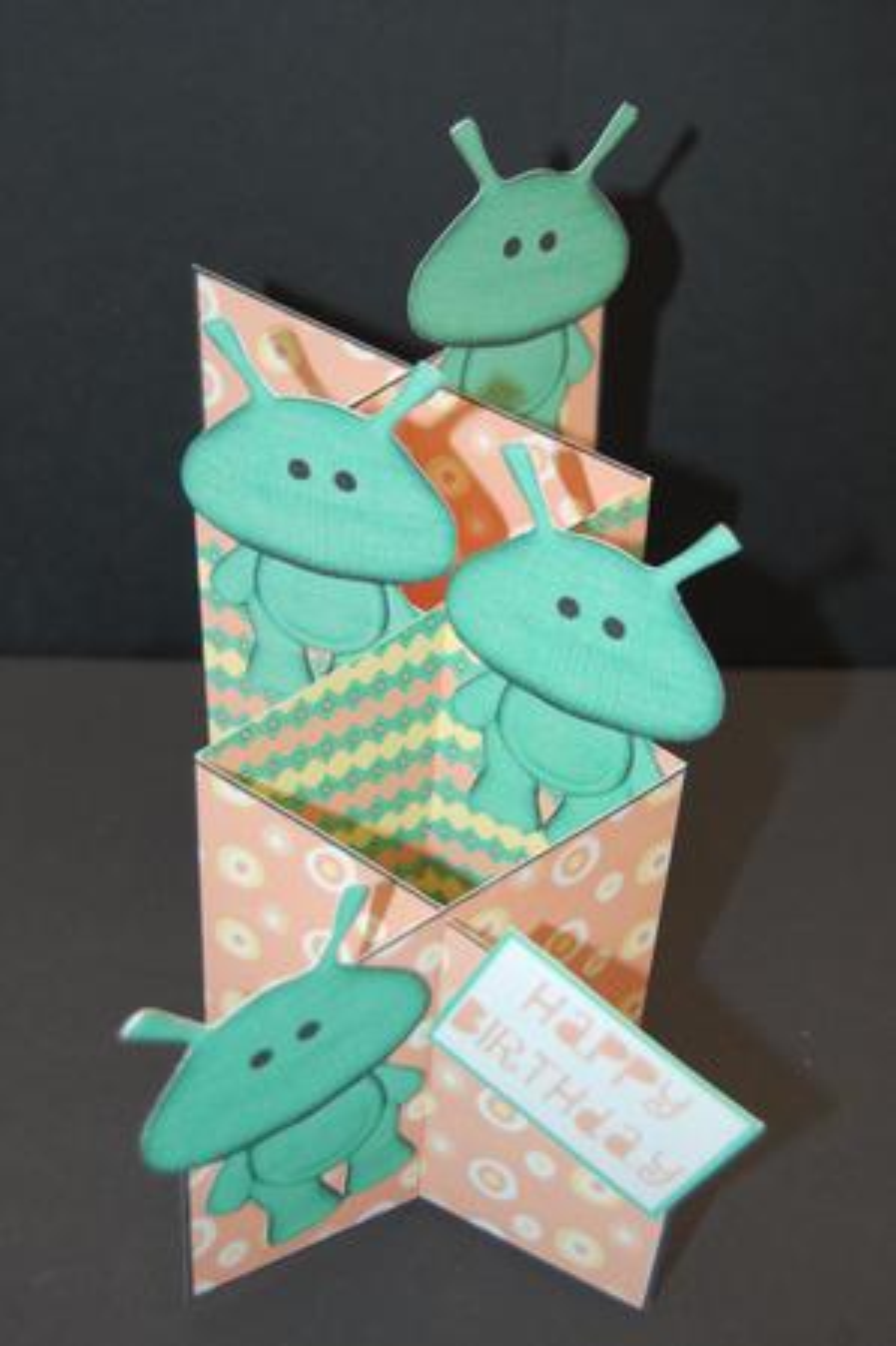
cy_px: 673
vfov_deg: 42.3
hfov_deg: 28.9
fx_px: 1737
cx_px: 448
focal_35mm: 46
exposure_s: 1/60
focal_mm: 31
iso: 400
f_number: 4.5
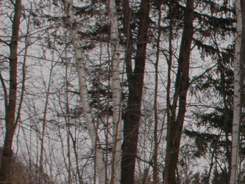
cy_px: 257
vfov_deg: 9.2
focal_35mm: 158
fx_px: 1119
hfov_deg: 11.4
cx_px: 468
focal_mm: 28
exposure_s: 1/500
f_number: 11
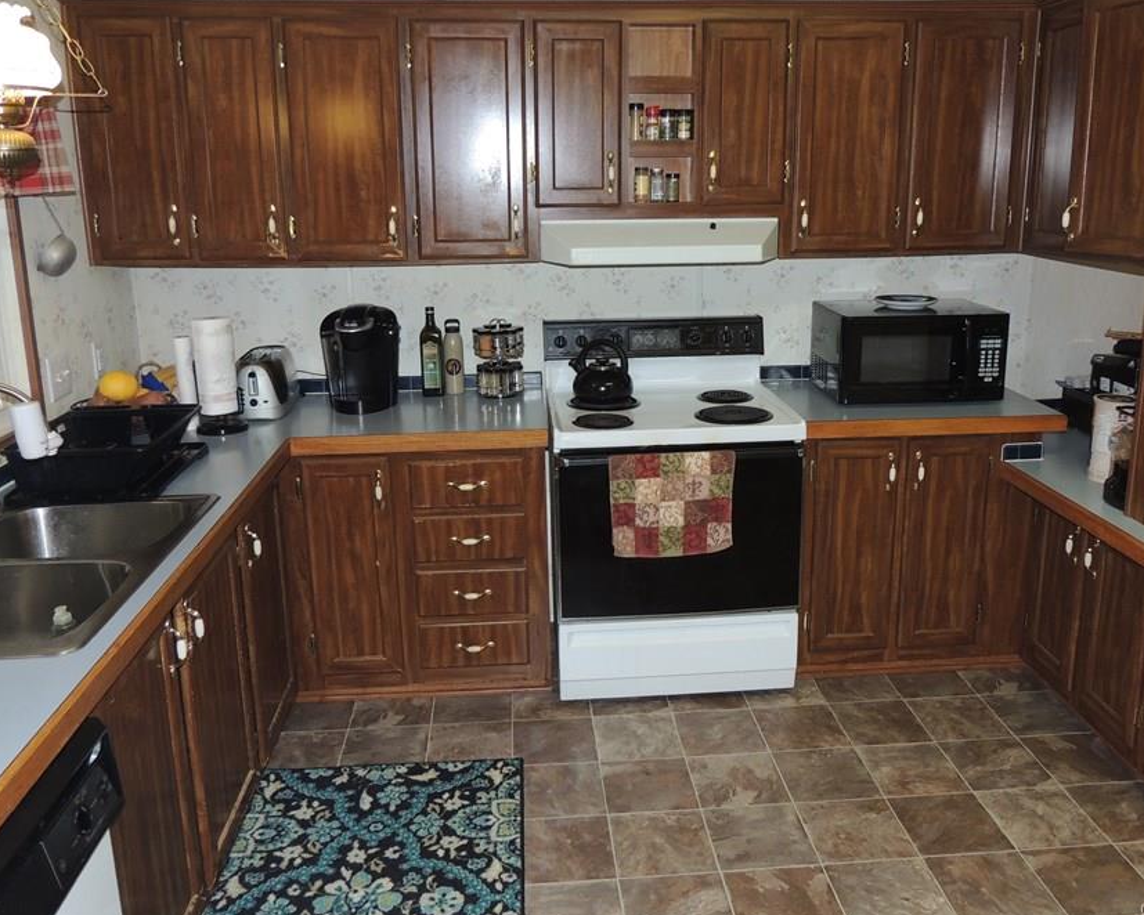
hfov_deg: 60.4
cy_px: 393
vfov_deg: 49.8
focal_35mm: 29
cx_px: 591
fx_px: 982
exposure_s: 1/30
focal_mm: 4.3
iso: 200
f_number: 3
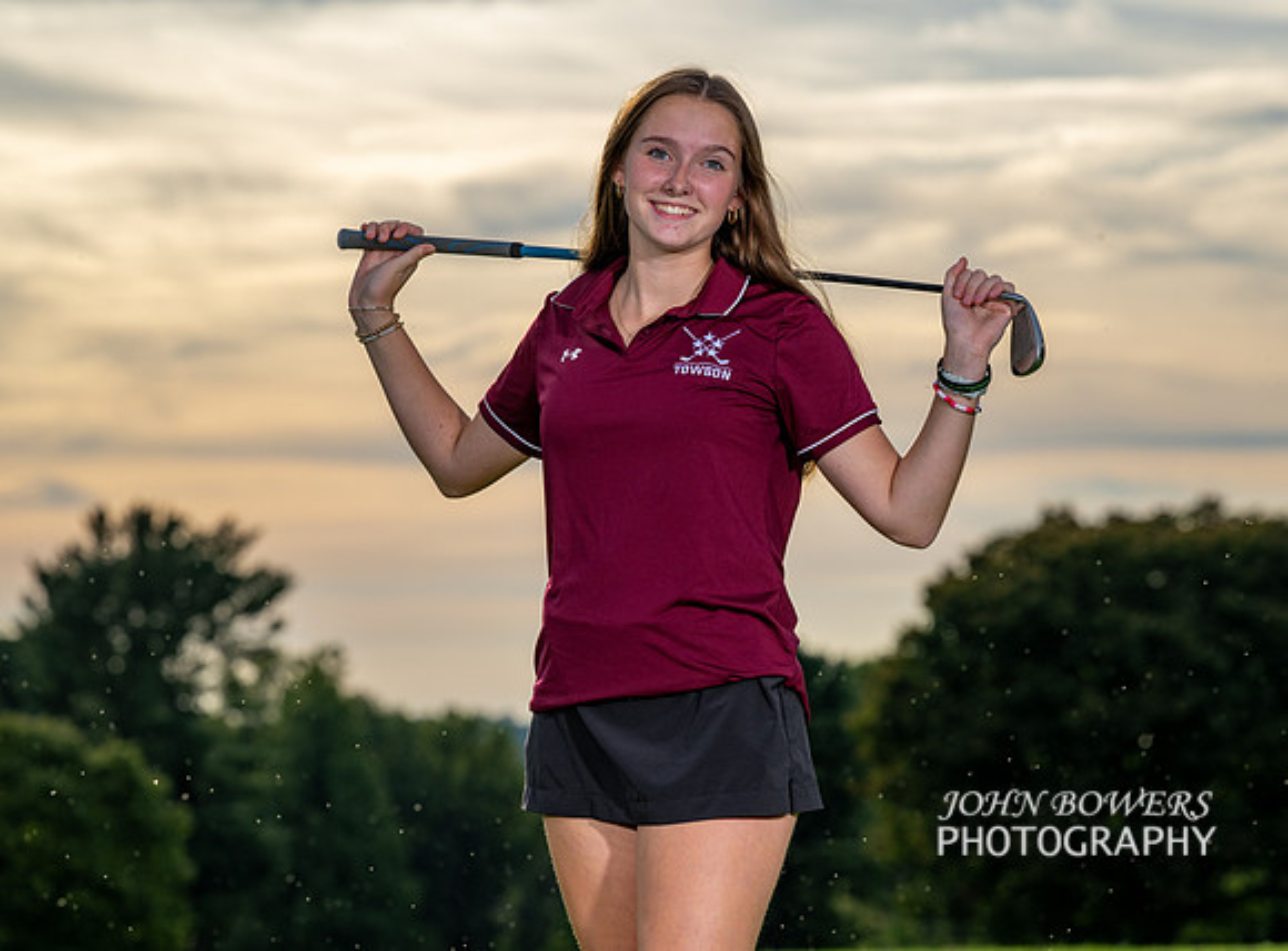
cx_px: 676
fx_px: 5692
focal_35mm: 154
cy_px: 432
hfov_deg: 12.9
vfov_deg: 9.5
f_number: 5.6
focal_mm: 130
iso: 80
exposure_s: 1/400
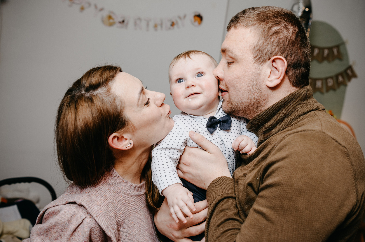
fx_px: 364
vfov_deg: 36.7
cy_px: 117
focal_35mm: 36
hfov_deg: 53.2
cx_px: 189
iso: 100
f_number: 3.2
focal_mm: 27
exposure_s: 1/160
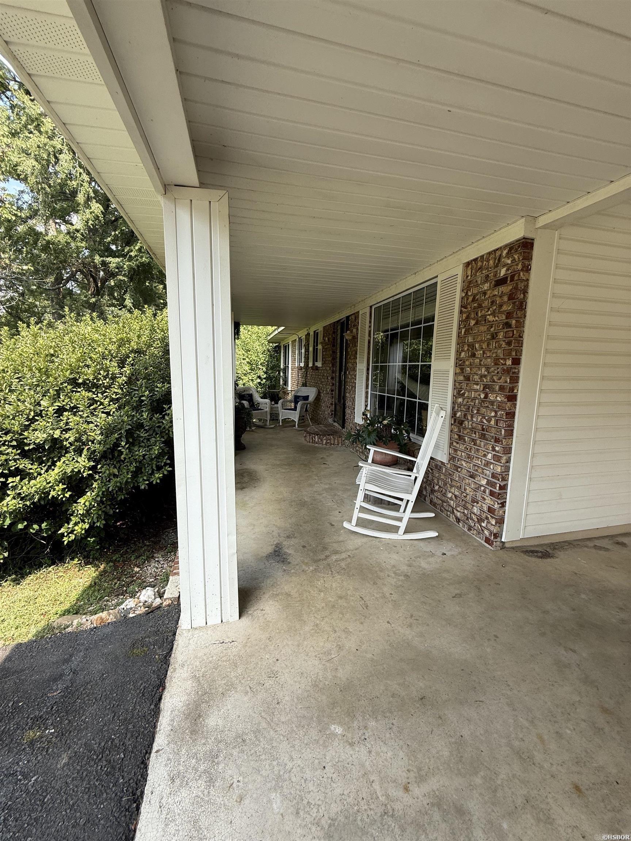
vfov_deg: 102.1
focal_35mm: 14
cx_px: 316
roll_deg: -0.7
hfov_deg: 85.7
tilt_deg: -6.9
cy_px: 420
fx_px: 340
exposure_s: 1/297
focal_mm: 2.22
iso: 50
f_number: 2.2
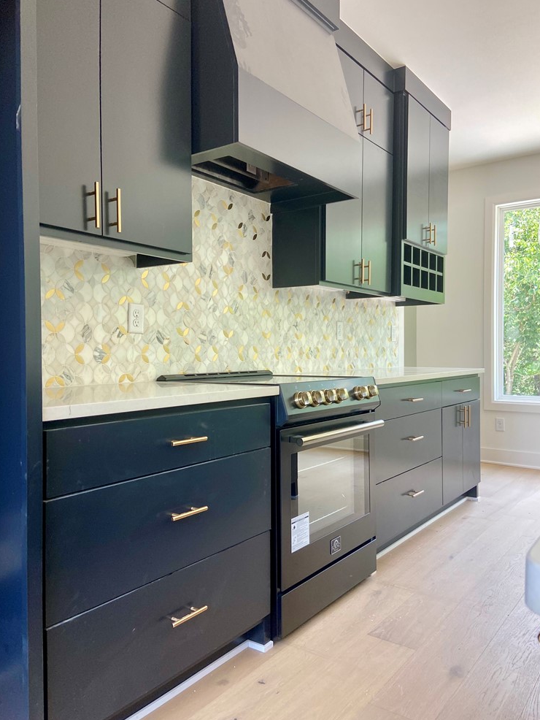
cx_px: 265
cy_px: 361
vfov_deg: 65.3
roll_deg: -0.3
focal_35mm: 27
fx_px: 561
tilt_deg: -1.9
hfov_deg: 51.4
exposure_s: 1/121
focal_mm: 4.25
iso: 100
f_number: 1.8
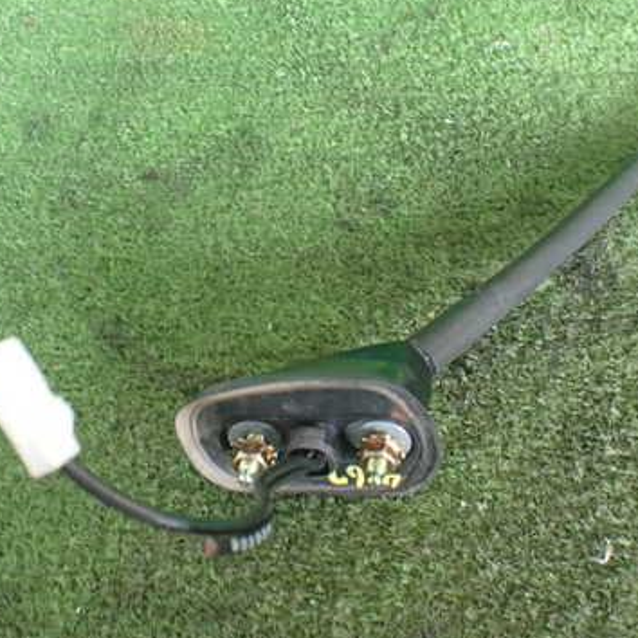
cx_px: 398
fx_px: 938
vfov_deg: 37.5
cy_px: 306
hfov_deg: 37.3
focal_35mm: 45
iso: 800
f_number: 2.3
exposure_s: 1/80
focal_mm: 5.4
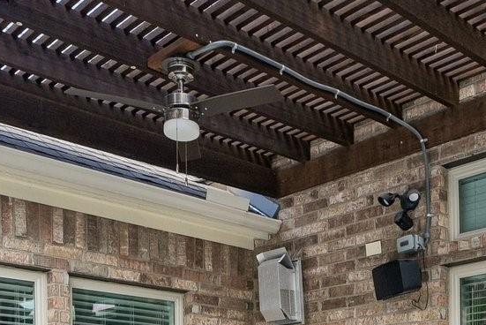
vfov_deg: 22.9
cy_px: 432
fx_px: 702
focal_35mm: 52
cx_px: 303
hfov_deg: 37.9
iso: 400
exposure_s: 1/160
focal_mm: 14
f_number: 8
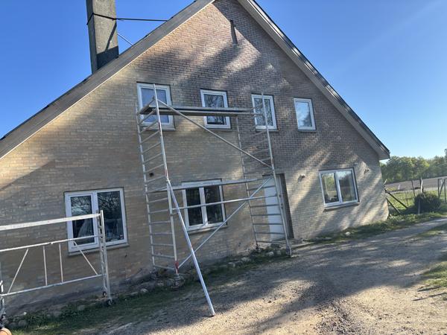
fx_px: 336
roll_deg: +7.9
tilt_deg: +5.0
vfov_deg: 53.1
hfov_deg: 67.3
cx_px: 224
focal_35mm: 26
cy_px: 168
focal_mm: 5.96
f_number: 1.6
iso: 50
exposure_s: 1/1328
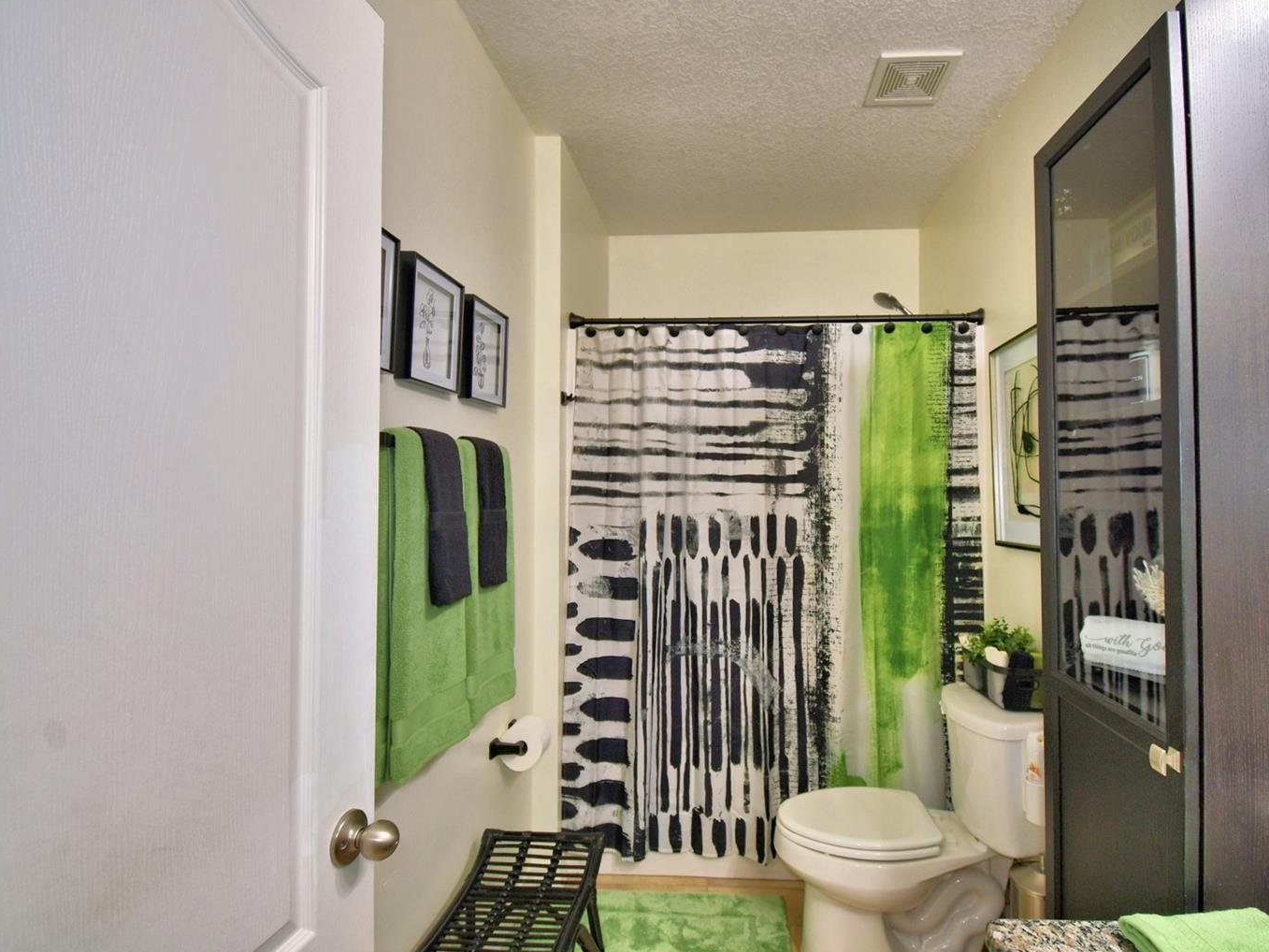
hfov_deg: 90.7
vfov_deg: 74.7
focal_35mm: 17
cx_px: 700
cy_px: 477
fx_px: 623
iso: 220
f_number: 4.5
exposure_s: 1/30
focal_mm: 10
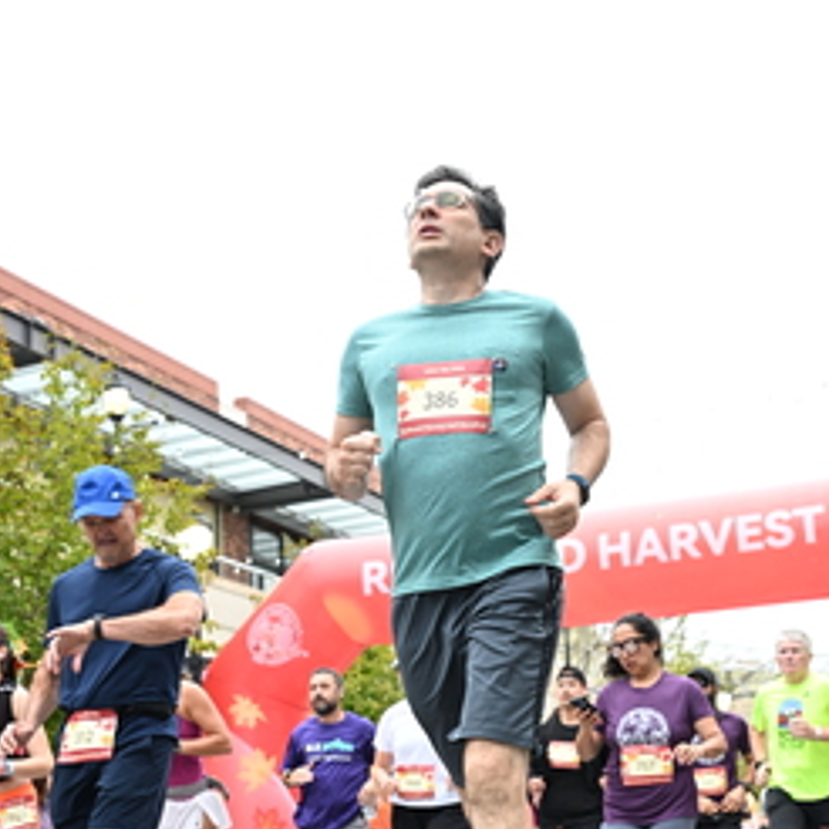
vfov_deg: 28.5
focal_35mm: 59
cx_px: 497
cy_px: 654
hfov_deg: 29.0
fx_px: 1599
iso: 2000
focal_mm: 31
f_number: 4
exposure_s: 1/640
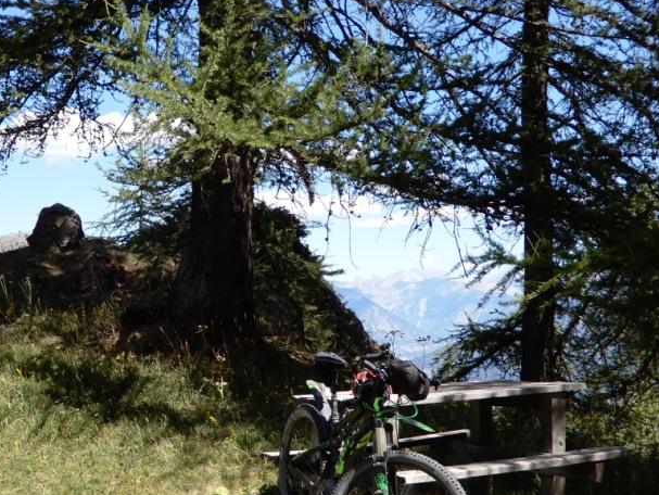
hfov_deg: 32.0
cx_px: 149
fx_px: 1124
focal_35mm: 59
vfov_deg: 24.8
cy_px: 246
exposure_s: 1/400
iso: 80
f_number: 4
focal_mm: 6.2
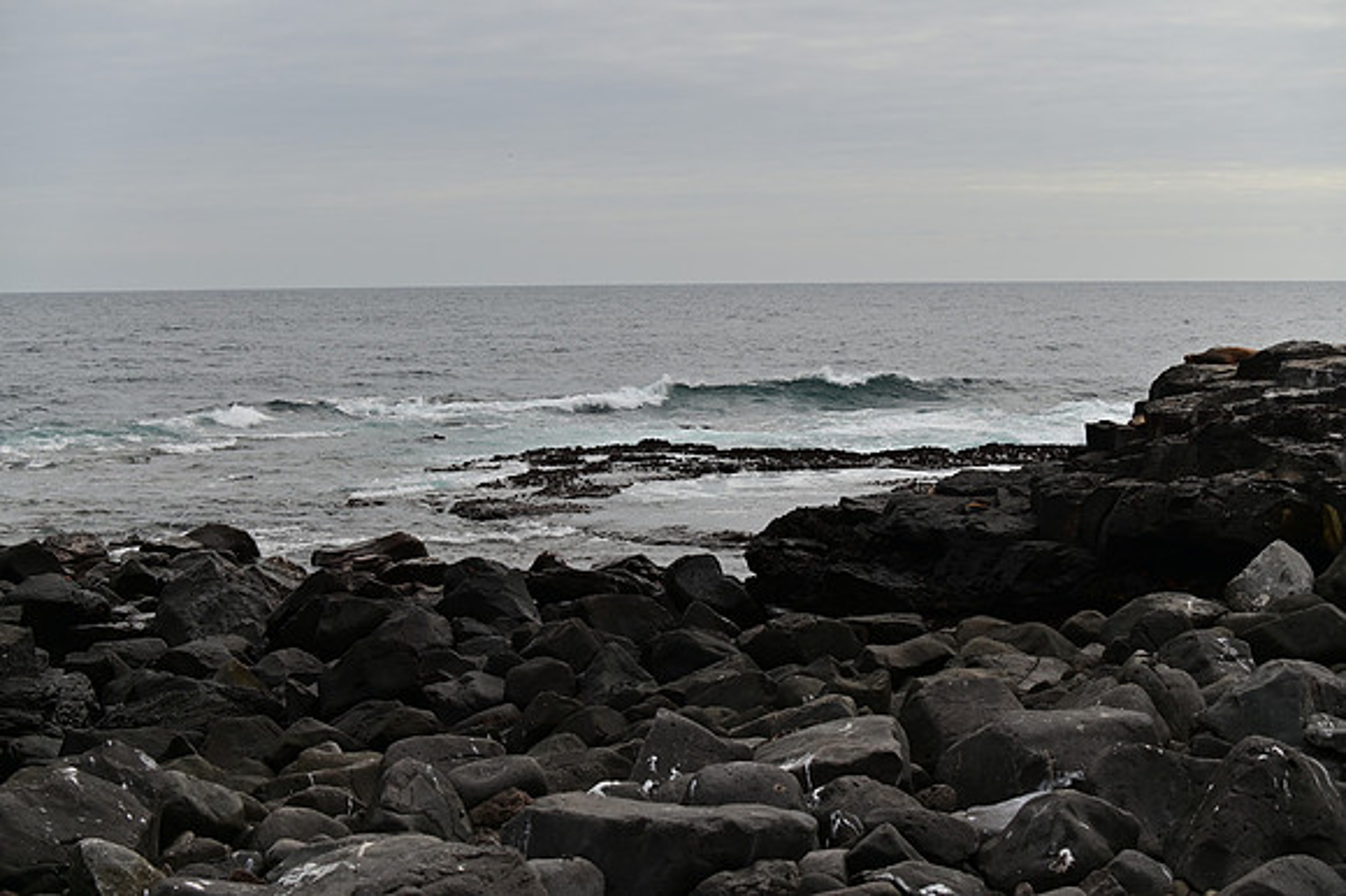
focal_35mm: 60
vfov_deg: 22.6
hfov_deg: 33.4
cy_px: 448
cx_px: 673
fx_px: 2242
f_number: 8
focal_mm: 60
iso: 200
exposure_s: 1/1000
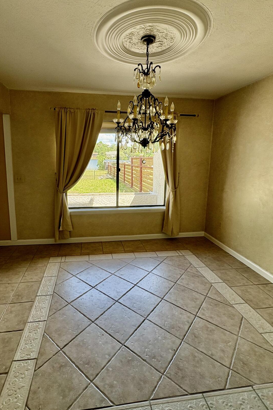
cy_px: 188
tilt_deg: -8.2
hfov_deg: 67.0
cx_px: 115
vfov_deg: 89.8
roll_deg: -0.6
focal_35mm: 18
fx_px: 205
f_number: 2.2
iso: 64
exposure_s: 1/183
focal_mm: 2.22
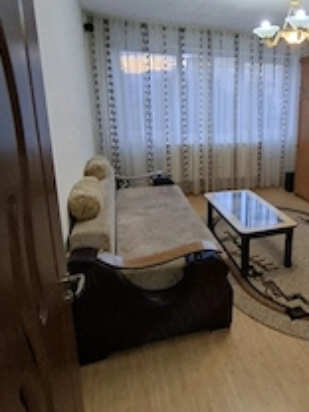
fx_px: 298
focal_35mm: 25
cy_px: 172
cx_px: 246
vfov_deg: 68.9
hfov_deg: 51.6
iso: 100
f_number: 2.2
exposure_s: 1/40
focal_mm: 1.74
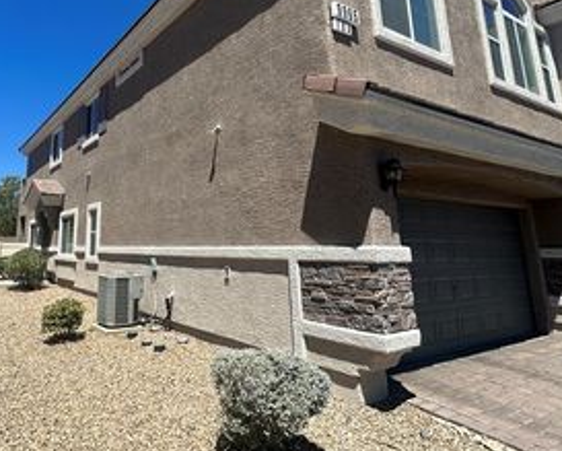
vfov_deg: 55.8
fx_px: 416
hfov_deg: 65.8
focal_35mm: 25
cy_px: 155
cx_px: 177
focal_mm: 2.22
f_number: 2.2
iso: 50
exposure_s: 1/2451
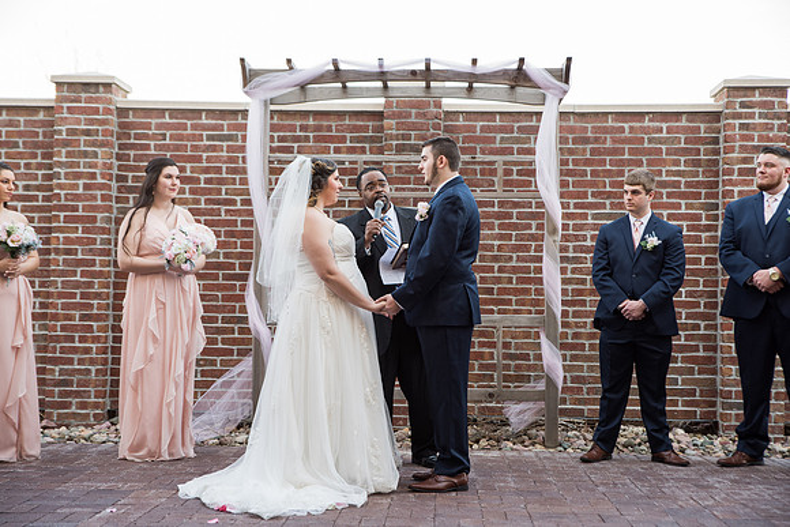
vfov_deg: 24.6
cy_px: 264
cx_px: 395
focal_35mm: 55
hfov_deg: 36.2
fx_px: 1207
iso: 250
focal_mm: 55
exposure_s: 1/200
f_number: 3.5
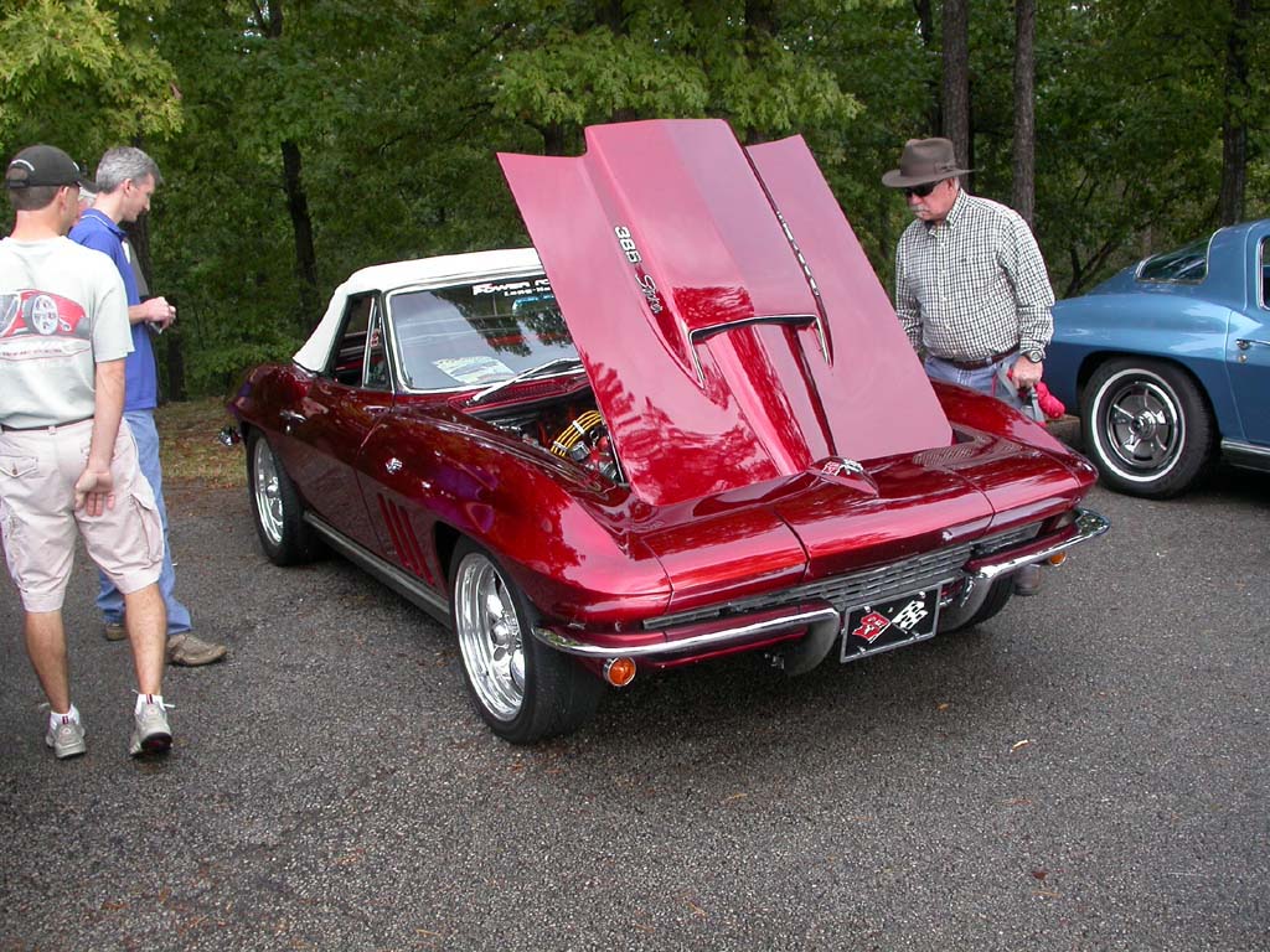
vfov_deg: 37.7
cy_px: 476
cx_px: 635
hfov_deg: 49.0
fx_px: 1394
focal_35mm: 38
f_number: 4.7
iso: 100
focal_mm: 7.85
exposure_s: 1/127
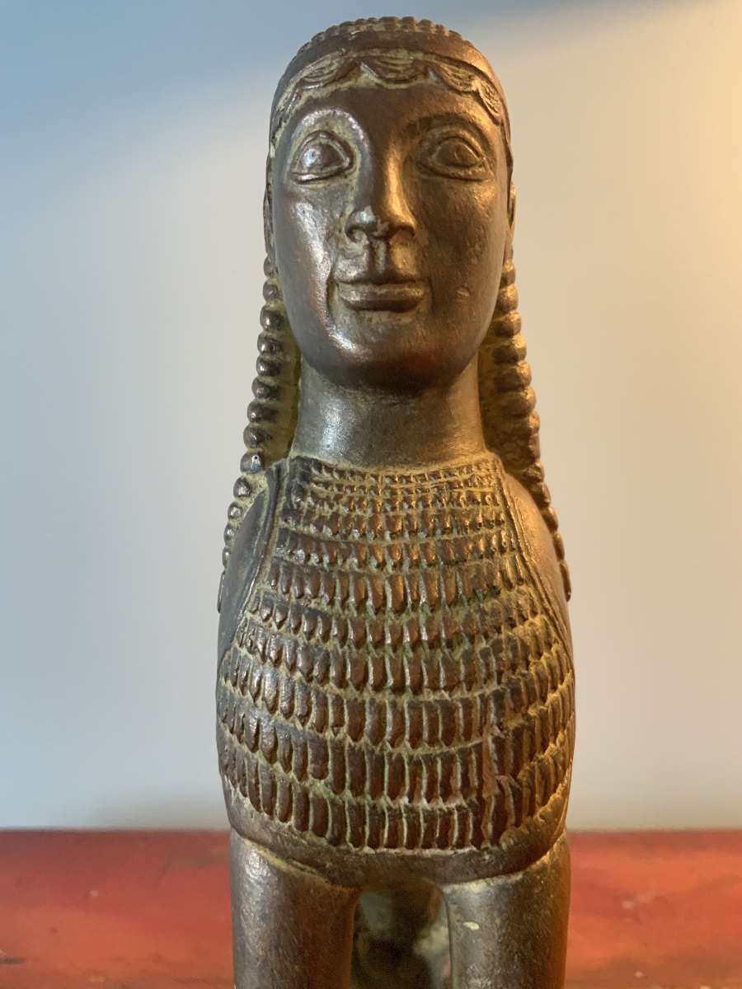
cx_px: 371
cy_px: 494
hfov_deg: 48.2
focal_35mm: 29
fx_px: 829
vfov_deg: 61.7
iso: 200
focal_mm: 3
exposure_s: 1/50
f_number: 1.8
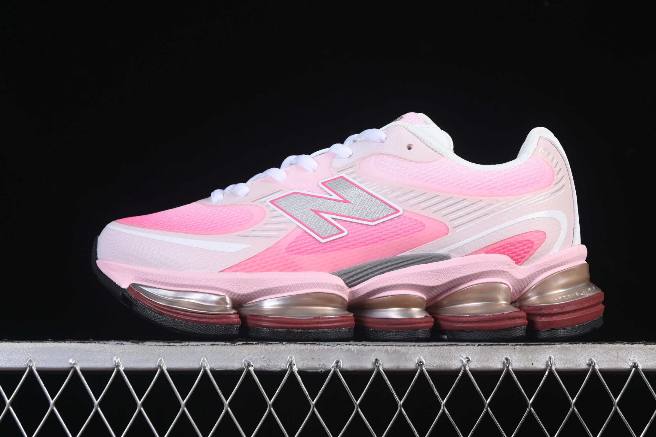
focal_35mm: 88
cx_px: 352
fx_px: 1604
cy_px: 183
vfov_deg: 15.5
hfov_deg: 23.1
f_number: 8
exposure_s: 1/80
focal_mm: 50
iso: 160
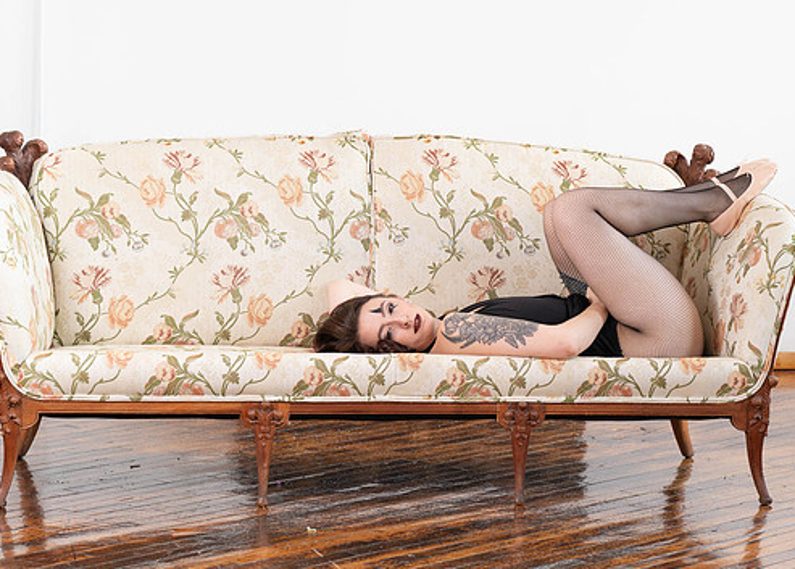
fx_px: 2938
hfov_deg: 15.4
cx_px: 487
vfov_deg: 11.1
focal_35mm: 130
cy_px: 285
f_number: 6.3
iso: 320
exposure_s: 1/25
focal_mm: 100
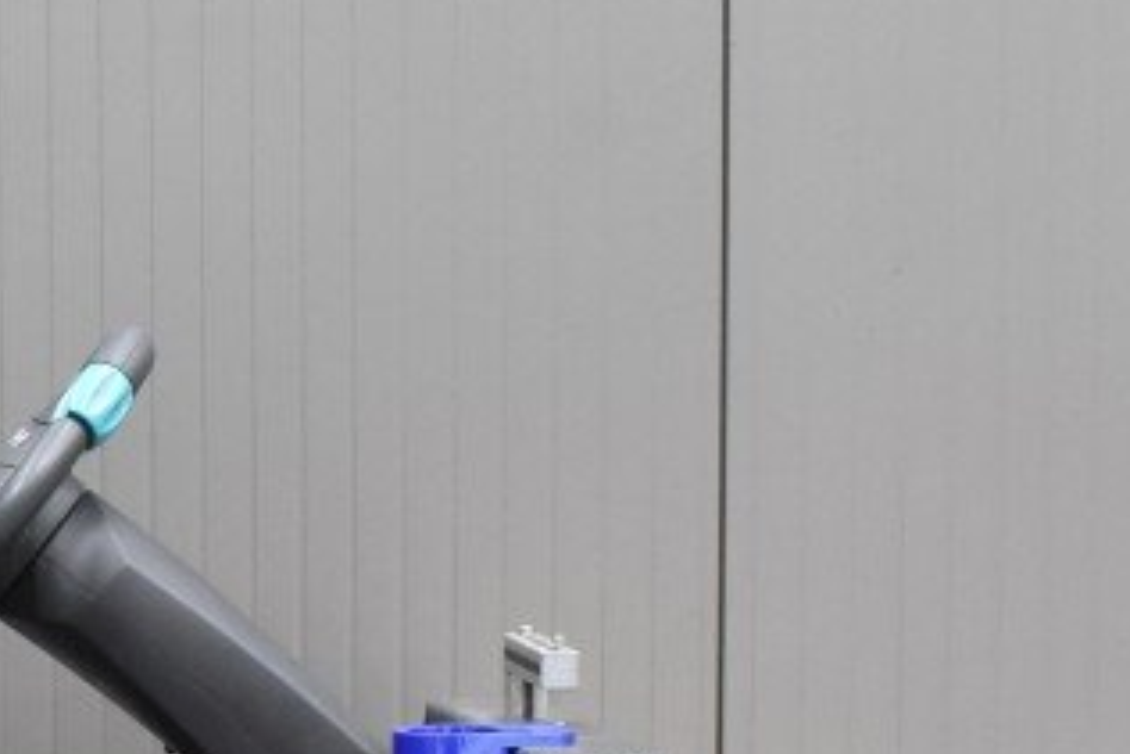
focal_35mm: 114
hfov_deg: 17.4
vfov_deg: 11.7
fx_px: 3580
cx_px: -64
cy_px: 976
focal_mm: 20
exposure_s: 1/30
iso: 1600
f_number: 5
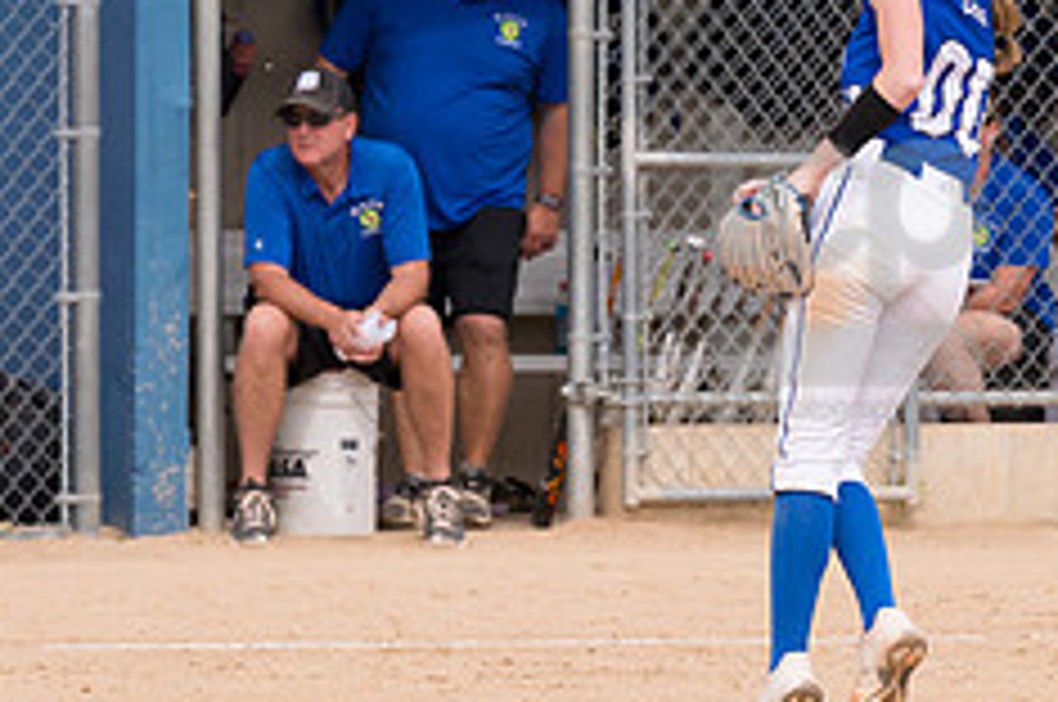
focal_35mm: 740
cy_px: 266
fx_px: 21718
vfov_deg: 1.9
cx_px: 846
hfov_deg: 2.8
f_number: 5.6
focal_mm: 200
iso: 320
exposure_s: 1/1600
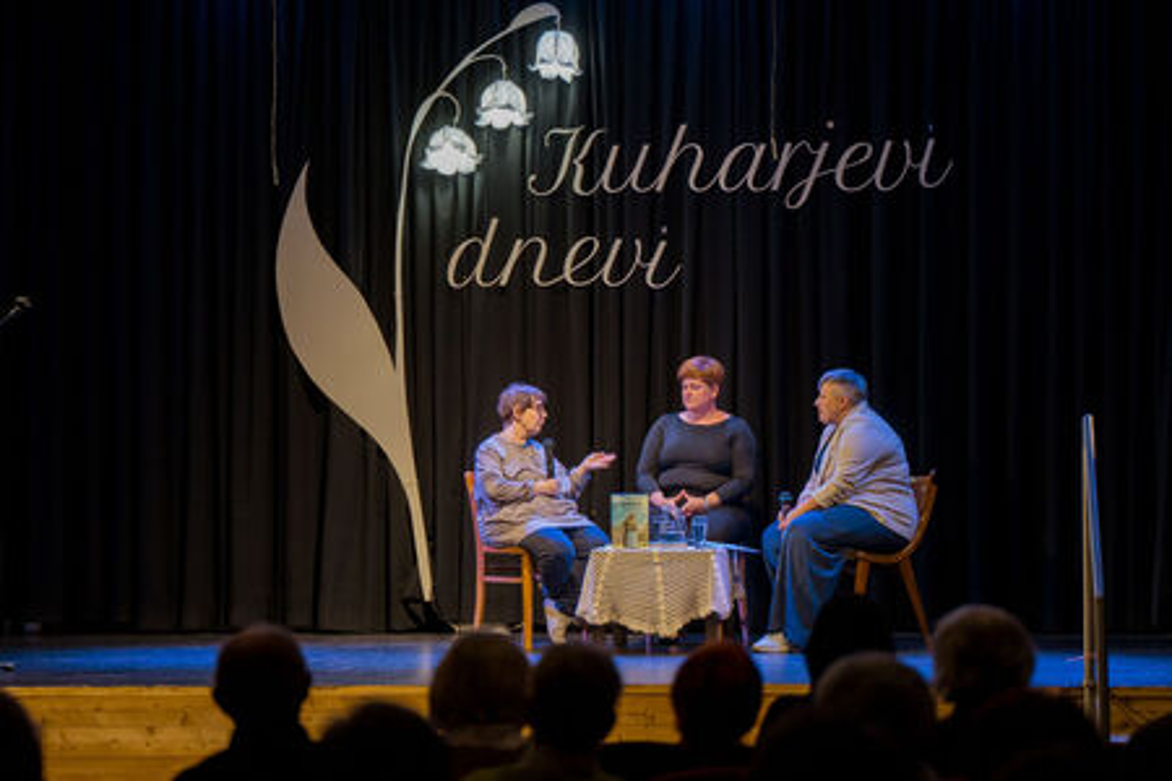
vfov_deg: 13.5
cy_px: 390
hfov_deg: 20.2
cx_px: 586
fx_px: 3291
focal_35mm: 101
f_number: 2.8
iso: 1000
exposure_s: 1/250
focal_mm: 98
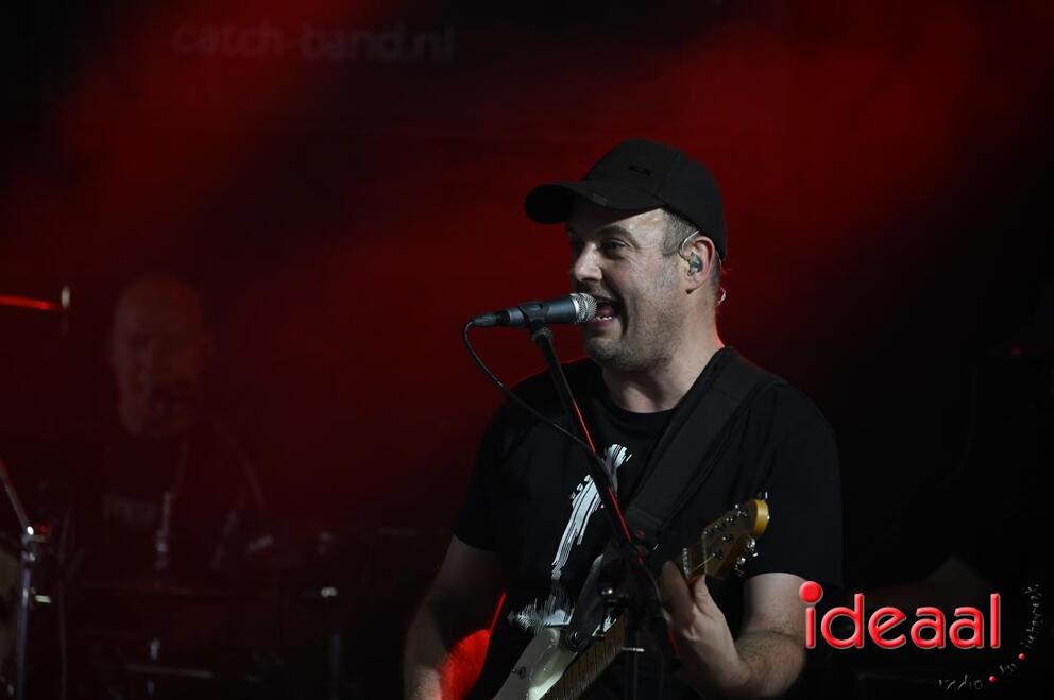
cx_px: 527
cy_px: 350
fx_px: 8188
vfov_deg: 4.9
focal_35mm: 280
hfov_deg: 7.4
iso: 1600
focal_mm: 280
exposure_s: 1/400
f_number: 5.3
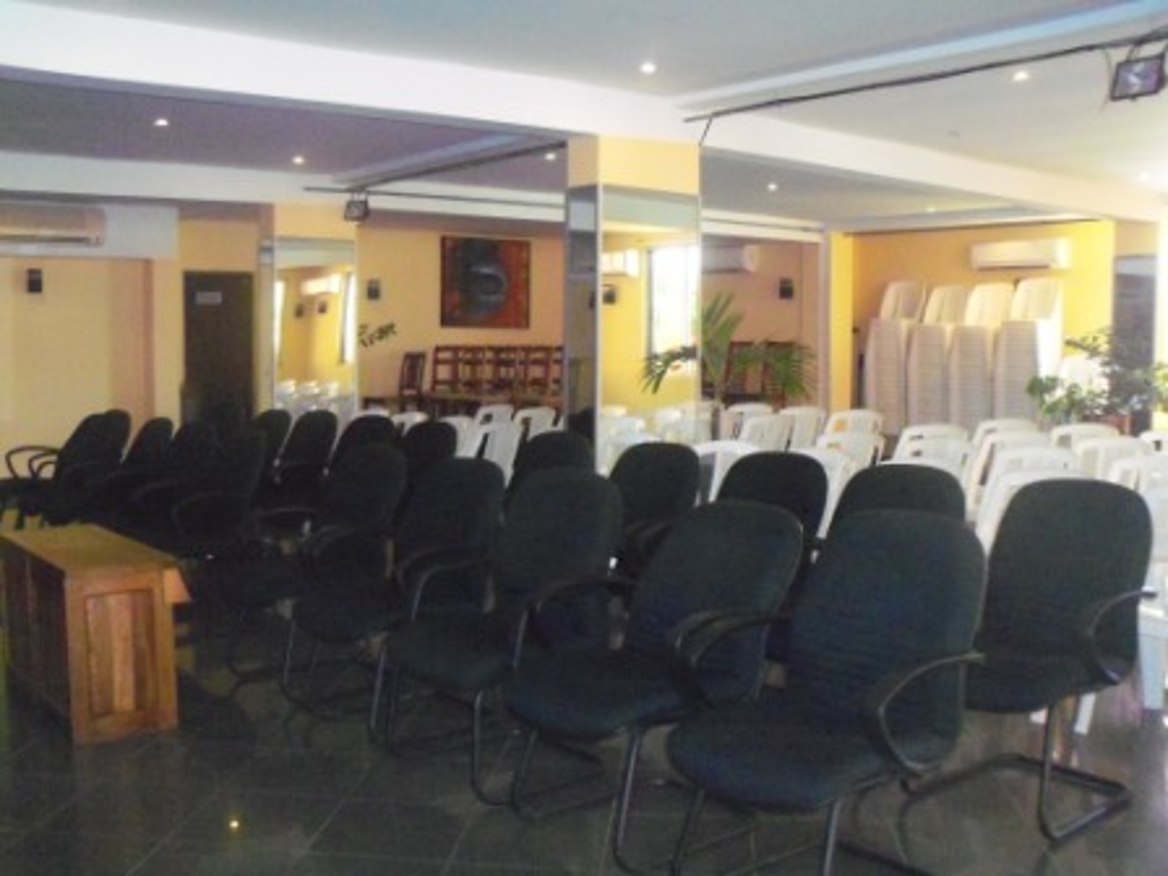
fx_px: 1181
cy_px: 438
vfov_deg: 40.7
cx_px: 584
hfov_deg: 52.6
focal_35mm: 35
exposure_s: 1/60
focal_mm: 6.3
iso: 800
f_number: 3
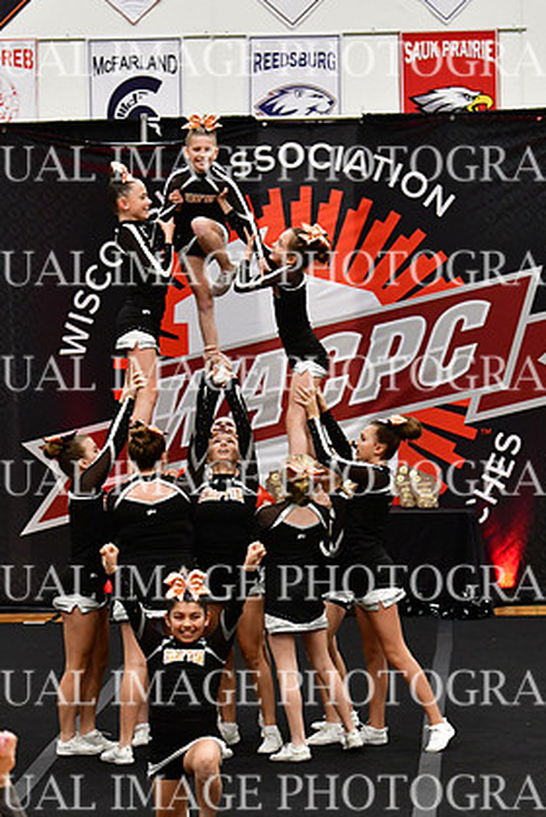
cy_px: 530
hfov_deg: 8.9
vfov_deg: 13.2
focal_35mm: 155
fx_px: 3520
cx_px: 264
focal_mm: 75
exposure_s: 1/500
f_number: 3.5
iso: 4000
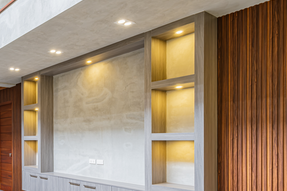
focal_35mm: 32
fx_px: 255
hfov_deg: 46.7
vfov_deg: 39.8
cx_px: -13
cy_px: 147
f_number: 11
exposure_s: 1/1.25
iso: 200
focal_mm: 9.9
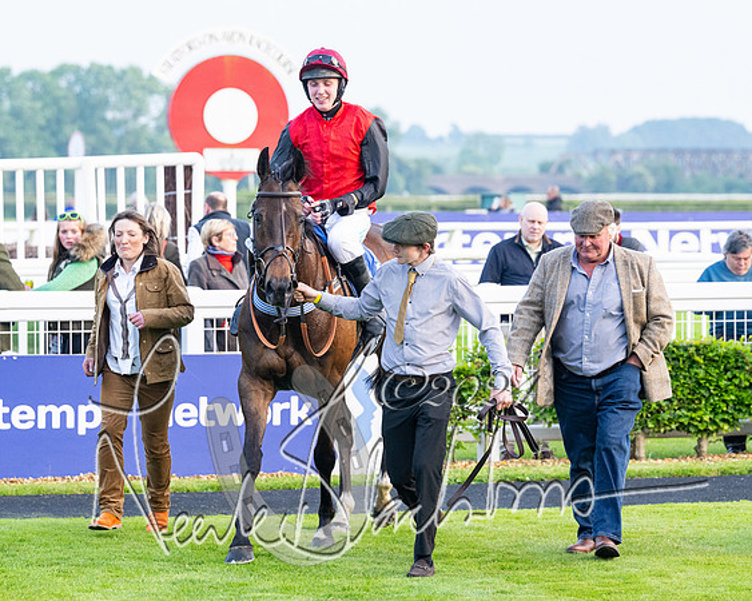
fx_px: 3676
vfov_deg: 9.3
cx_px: 350
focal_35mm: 165
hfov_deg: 11.7
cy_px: 265
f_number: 4
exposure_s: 1/1000
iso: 1250
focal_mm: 125
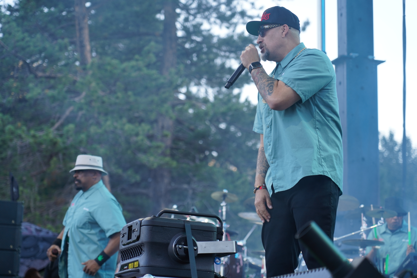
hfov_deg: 19.5
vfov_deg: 13.0
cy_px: 139
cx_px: 208
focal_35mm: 105
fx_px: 1216
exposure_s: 1/125
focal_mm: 105
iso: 250
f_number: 4
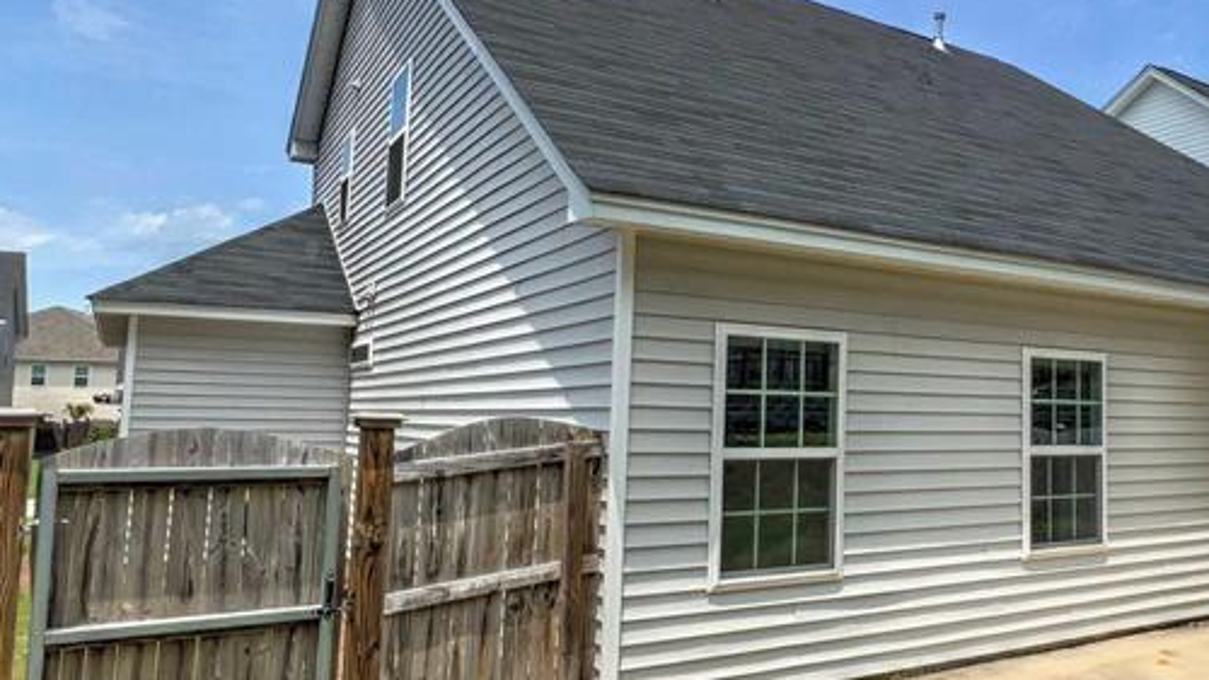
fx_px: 929
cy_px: 332
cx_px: 883
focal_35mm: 29
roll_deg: -0.7
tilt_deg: +6.1
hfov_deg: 62.9
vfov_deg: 40.2
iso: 32
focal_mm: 1.6
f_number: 1.8
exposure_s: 1/1783
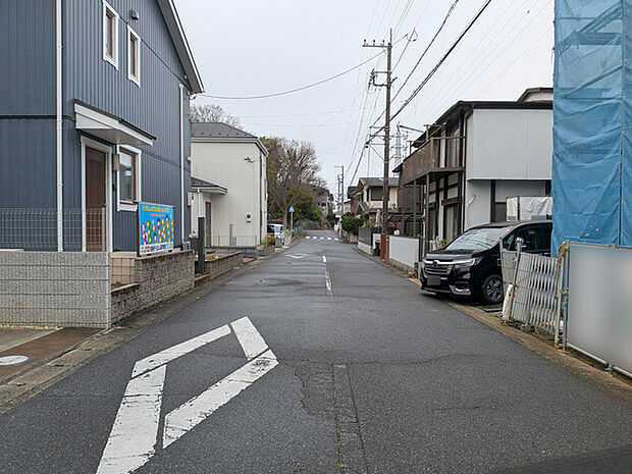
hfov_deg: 71.6
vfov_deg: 56.8
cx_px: 316
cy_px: 237
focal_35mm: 24
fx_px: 438
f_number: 1.7
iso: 29
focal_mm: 4.53
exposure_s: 1/861
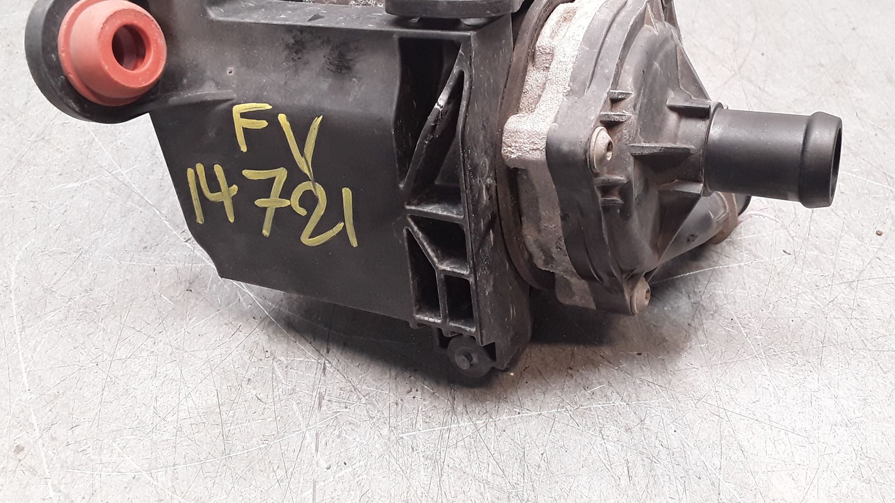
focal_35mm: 36
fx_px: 854
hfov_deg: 55.2
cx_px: 480
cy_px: 160
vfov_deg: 32.5
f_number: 1.9
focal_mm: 2.91
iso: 100
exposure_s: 1/50
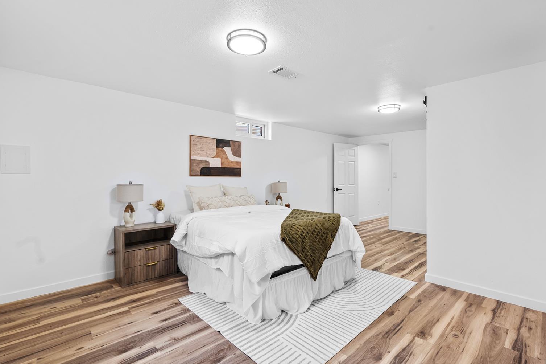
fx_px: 258
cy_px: 187
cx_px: 276
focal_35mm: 17
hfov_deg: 93.3
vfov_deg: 70.4
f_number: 8
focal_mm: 16
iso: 320
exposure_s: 1/3
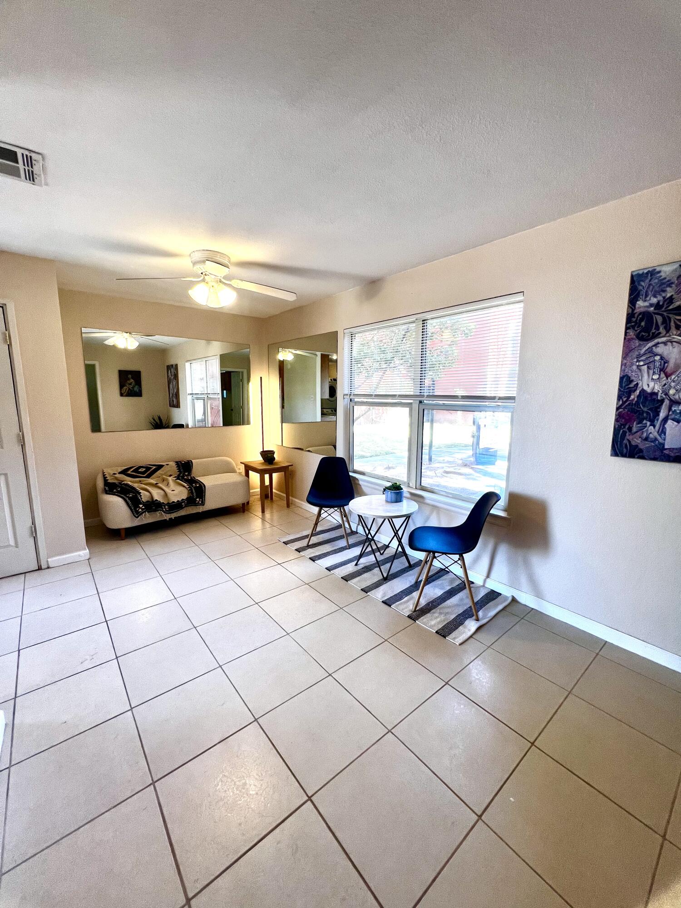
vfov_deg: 106.2
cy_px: 454
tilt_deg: -8.5
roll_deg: +0.2
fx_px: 341
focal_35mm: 13
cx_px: 340
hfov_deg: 89.9
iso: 80
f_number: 1.8
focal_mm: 1.57
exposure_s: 1/120
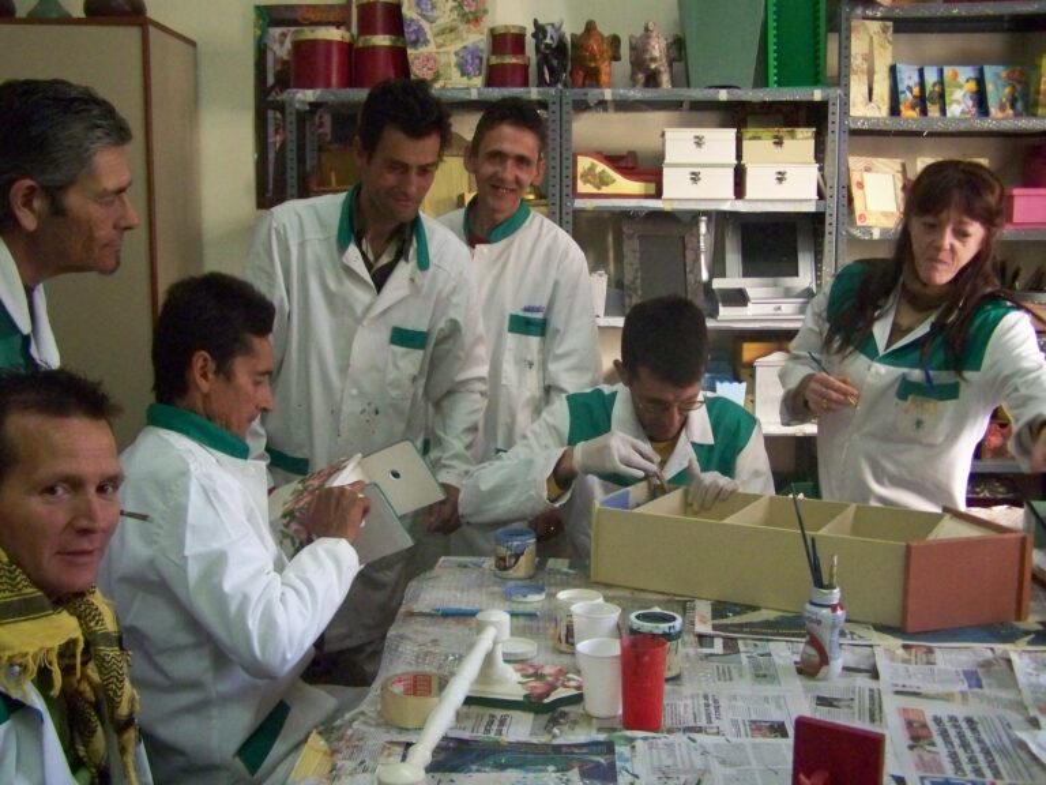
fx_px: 1148
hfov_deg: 49.0
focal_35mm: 38
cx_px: 523
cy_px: 392
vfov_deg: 37.7
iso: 640
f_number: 2.8
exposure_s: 1/60
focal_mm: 6.3
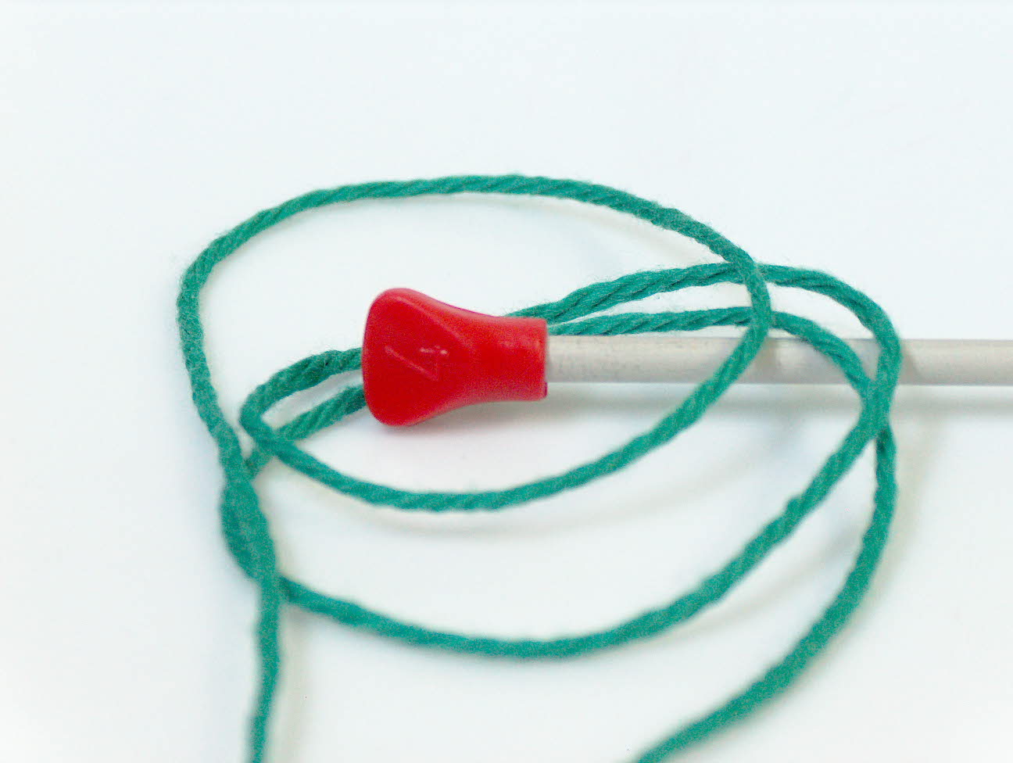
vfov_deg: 12.8
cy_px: 382
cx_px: 506
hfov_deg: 16.9
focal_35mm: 116
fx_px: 3400
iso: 200
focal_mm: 23.76
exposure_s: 1/41.7
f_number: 3
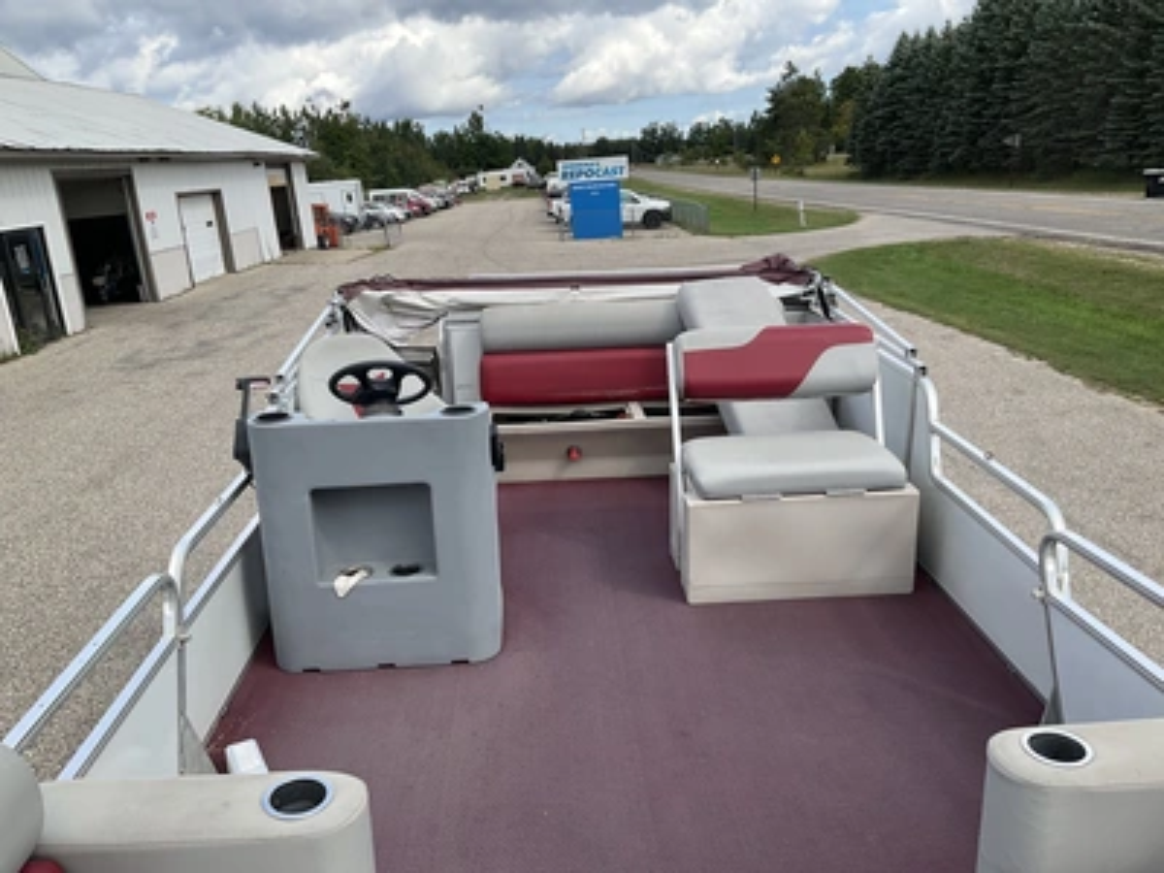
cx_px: 582
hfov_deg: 61.7
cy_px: 436
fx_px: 975
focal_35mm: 29
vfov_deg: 48.2
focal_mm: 3
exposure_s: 1/842
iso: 25
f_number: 1.8
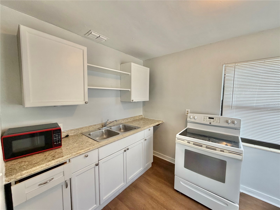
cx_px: 140
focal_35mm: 14
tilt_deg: -5.1
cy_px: 105
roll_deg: -0.1
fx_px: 113
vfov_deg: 85.7
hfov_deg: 102.1
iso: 200
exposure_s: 1/60
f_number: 2.2
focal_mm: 2.22
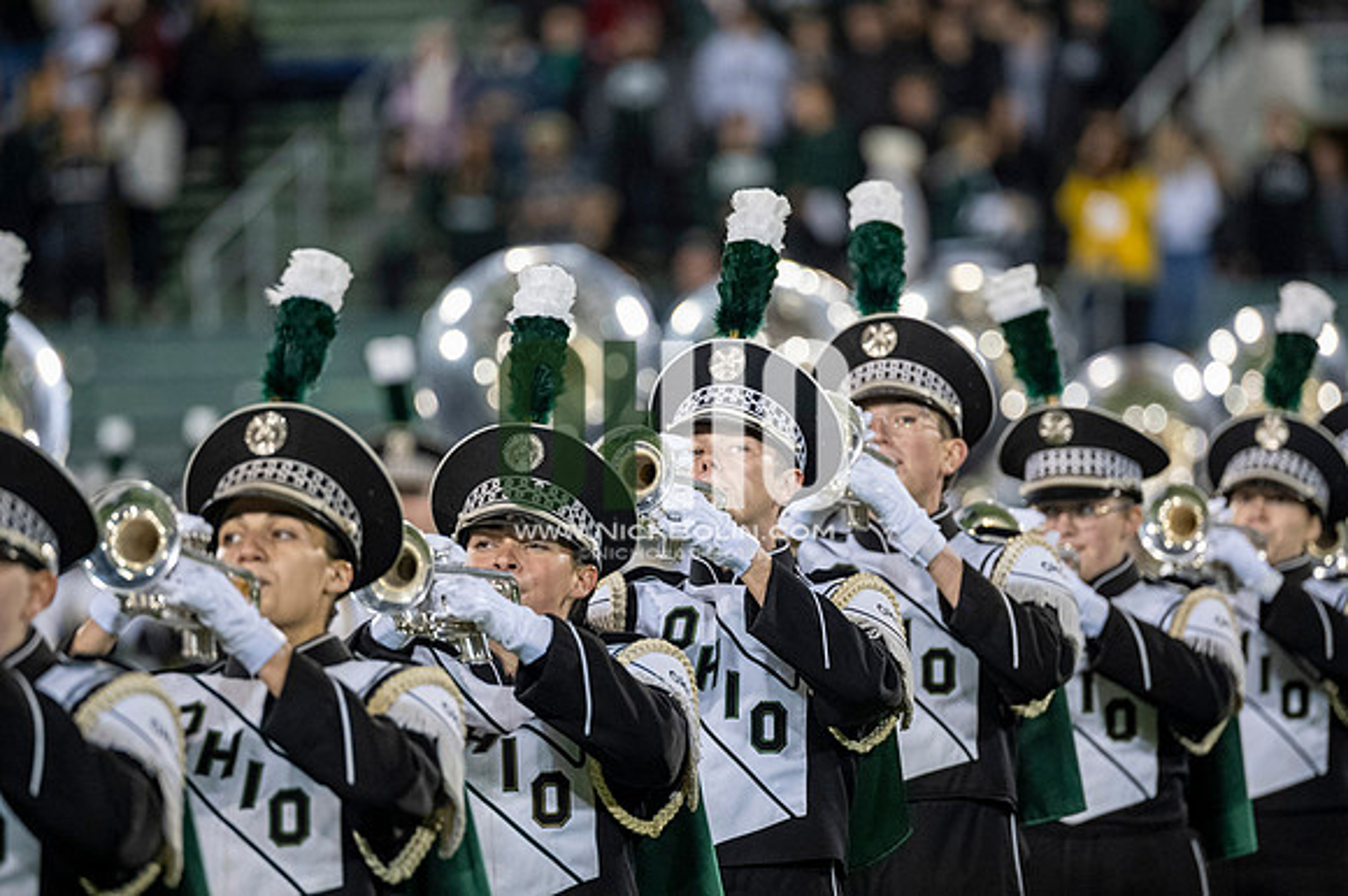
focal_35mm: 300
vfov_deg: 4.6
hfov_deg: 6.9
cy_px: 448
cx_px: 674
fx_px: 11226
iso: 1000
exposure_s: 1/500
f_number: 2.8
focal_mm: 200
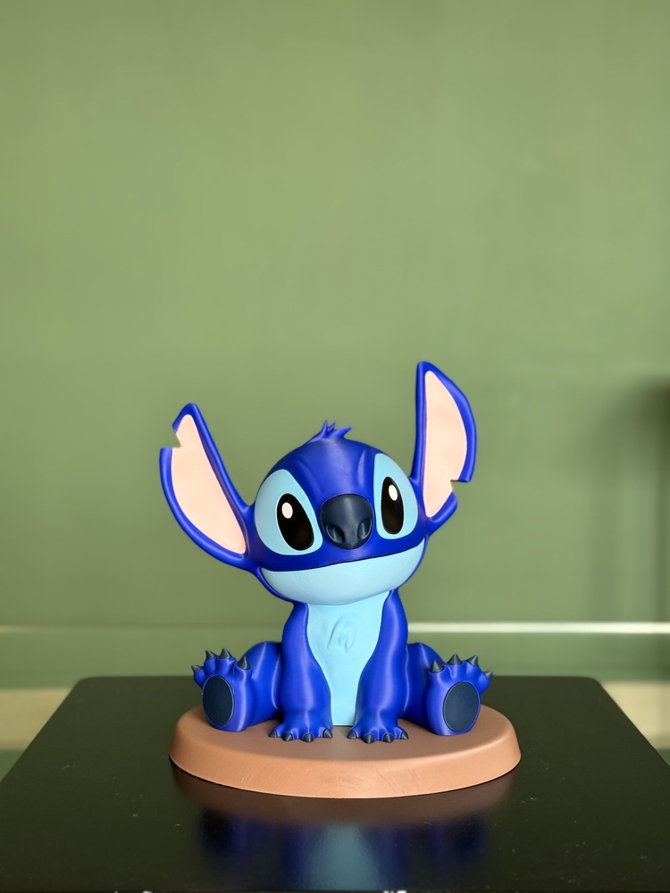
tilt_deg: -3.8
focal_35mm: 48
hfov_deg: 30.3
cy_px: 446
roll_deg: +0.4
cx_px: 335
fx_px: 1239
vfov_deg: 39.7
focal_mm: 6.76
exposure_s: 1/108
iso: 100
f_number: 1.78
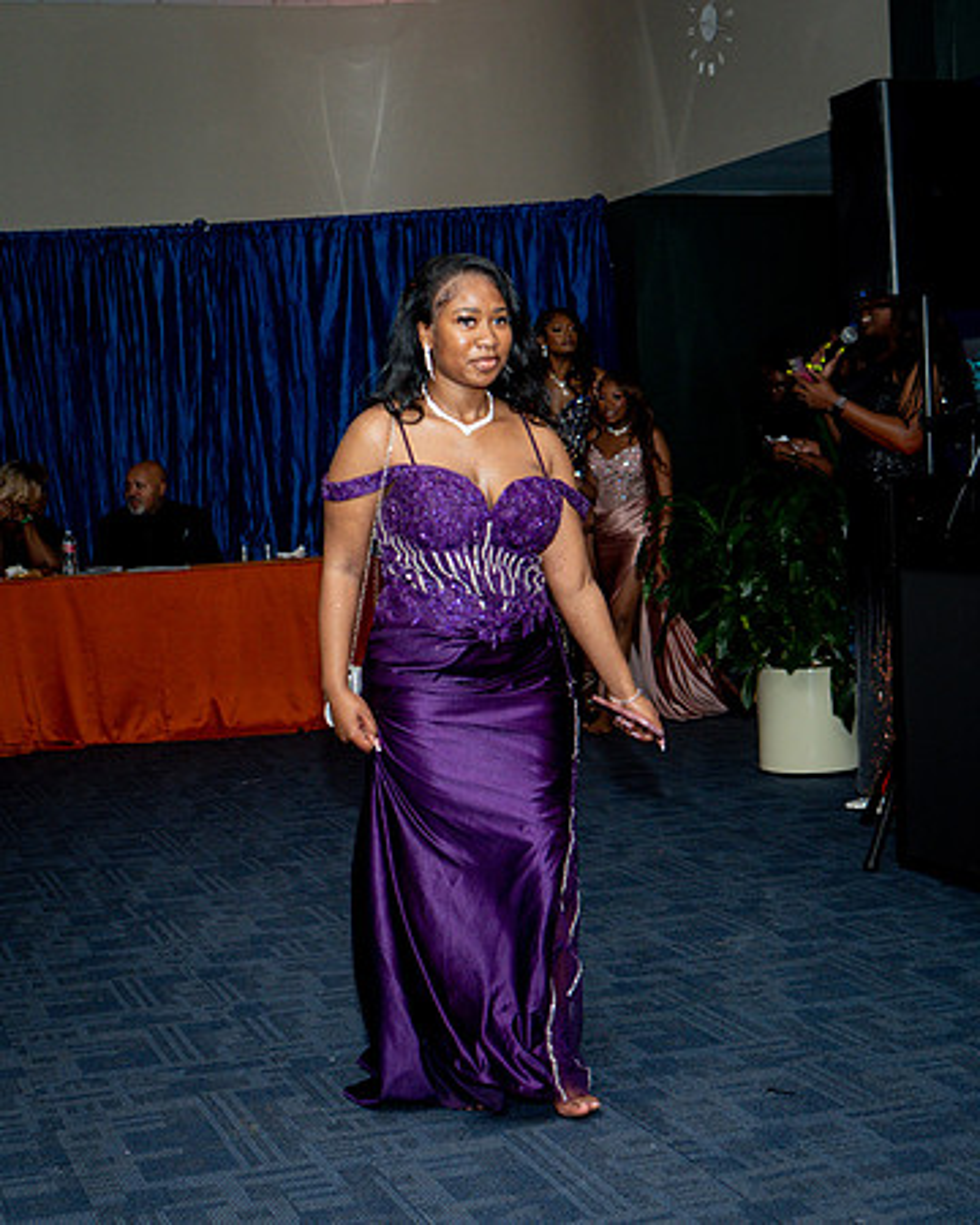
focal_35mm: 56
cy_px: 744
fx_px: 2040
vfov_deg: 33.3
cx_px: 452
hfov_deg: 27.0
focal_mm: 28
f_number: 3.5
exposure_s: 1/125
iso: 640
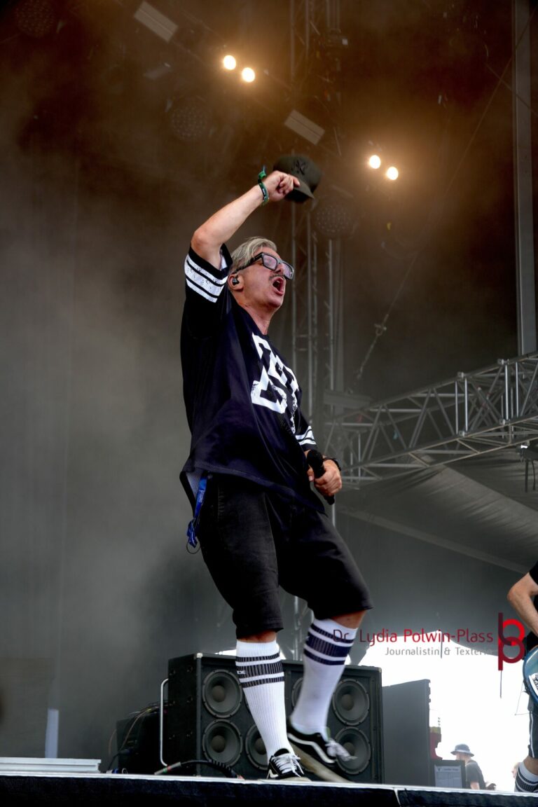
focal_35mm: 90
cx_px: 269
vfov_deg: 22.6
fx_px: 2017
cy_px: 404
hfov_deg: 15.2
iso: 125
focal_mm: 60
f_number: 4.5
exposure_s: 1/160
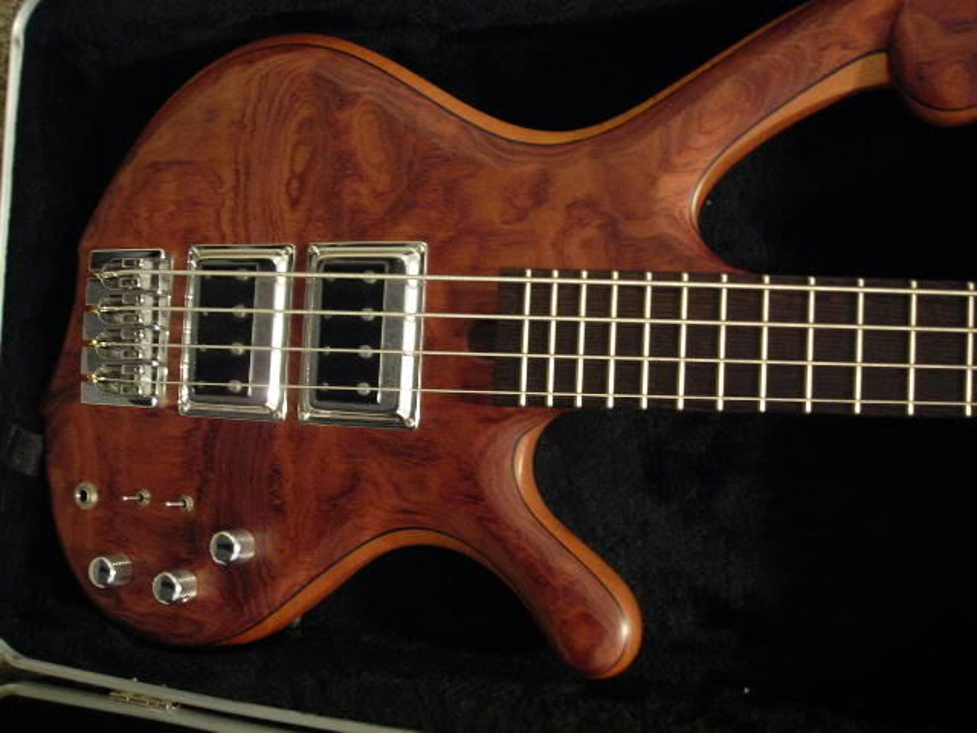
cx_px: 488
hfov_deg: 49.0
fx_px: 1073
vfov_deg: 37.7
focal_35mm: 38
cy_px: 366
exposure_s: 1.48
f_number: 3.2
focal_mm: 6.3
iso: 200
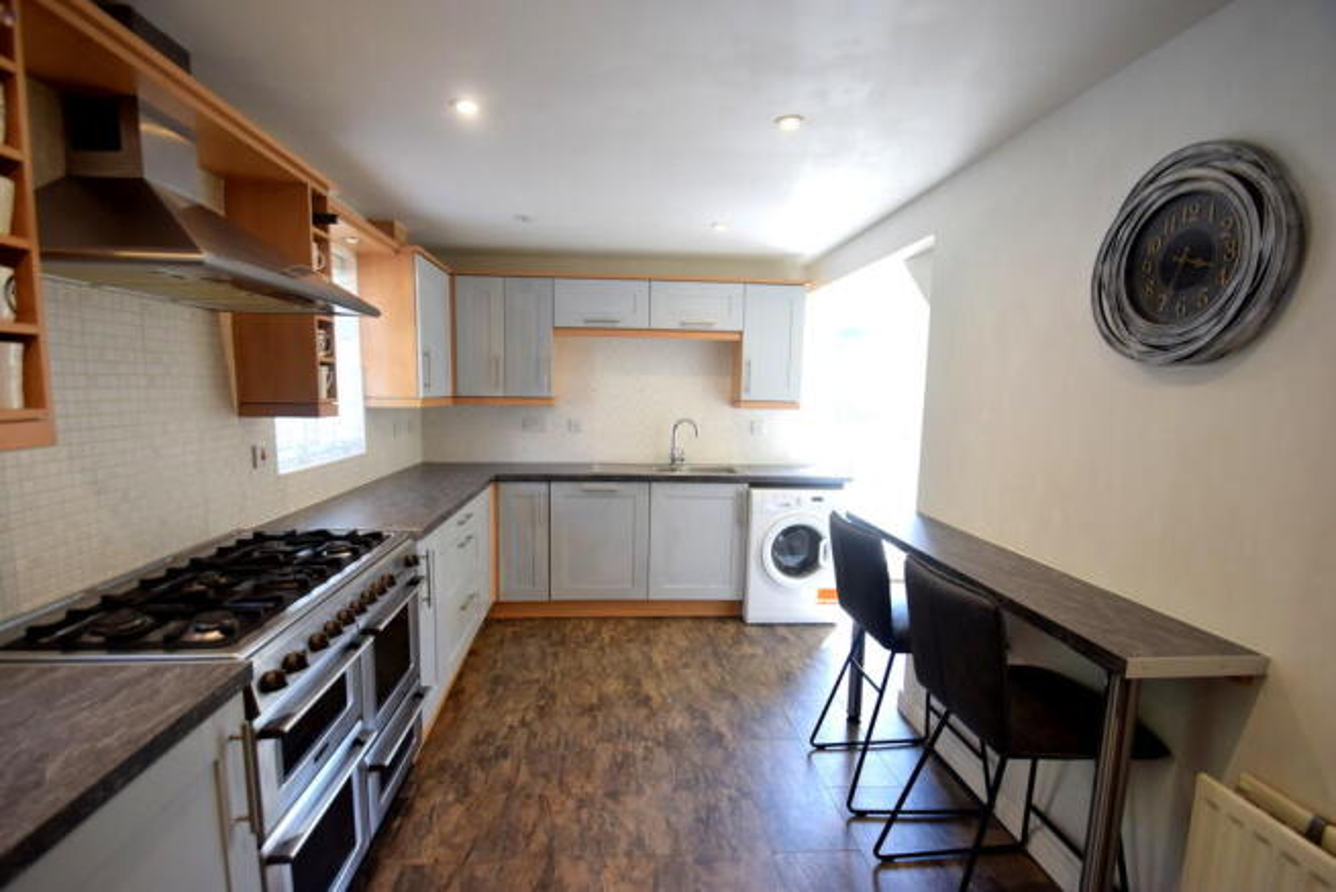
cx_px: 668
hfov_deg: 100.4
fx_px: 557
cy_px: 446
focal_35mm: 15
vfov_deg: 77.4
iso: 400
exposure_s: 1/80
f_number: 4.5
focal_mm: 10
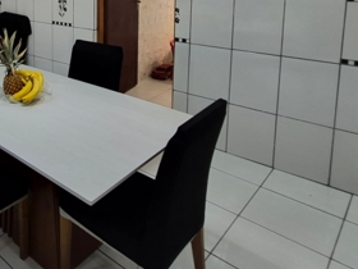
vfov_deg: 40.2
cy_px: 17
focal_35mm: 32
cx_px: 19
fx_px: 331
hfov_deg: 48.9
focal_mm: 1.74
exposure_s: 1/60
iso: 250
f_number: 2.2
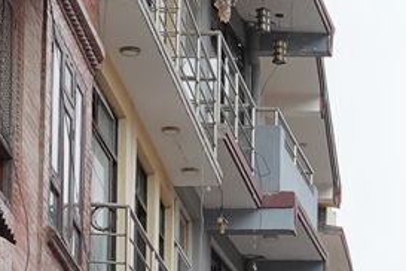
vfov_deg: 7.2
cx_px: 769
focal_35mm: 176
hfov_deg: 10.8
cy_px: 695
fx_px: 1985
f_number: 10
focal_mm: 24
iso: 800
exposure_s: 1/100
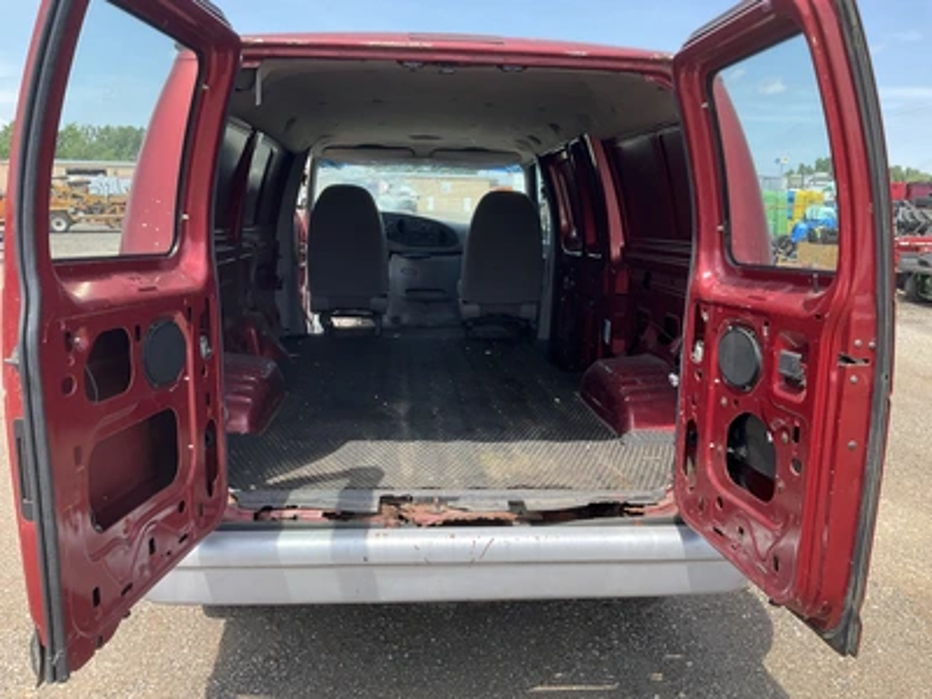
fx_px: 781
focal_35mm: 29
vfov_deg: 48.2
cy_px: 350
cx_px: 466
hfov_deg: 61.7
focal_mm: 3
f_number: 1.8
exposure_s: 1/450
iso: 25
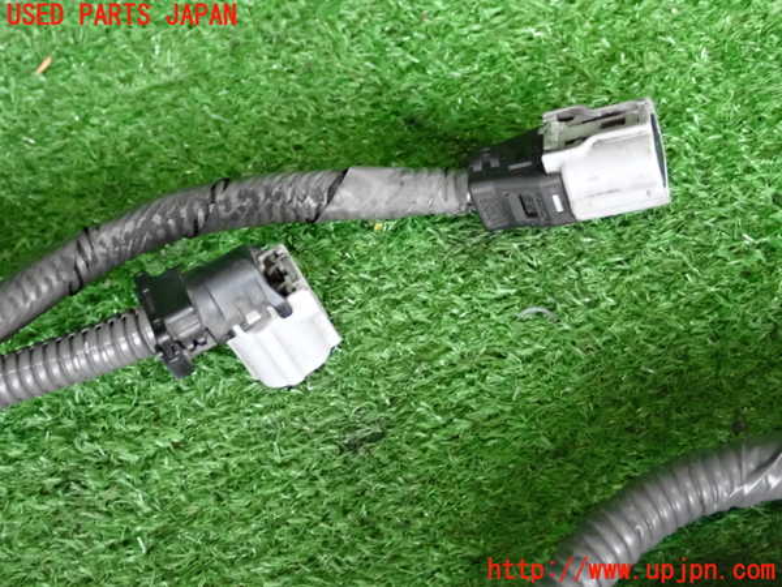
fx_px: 1220
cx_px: 391
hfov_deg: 35.5
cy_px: 294
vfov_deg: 27.0
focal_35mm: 54
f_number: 3.3
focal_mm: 9.65
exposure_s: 1/160
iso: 3200
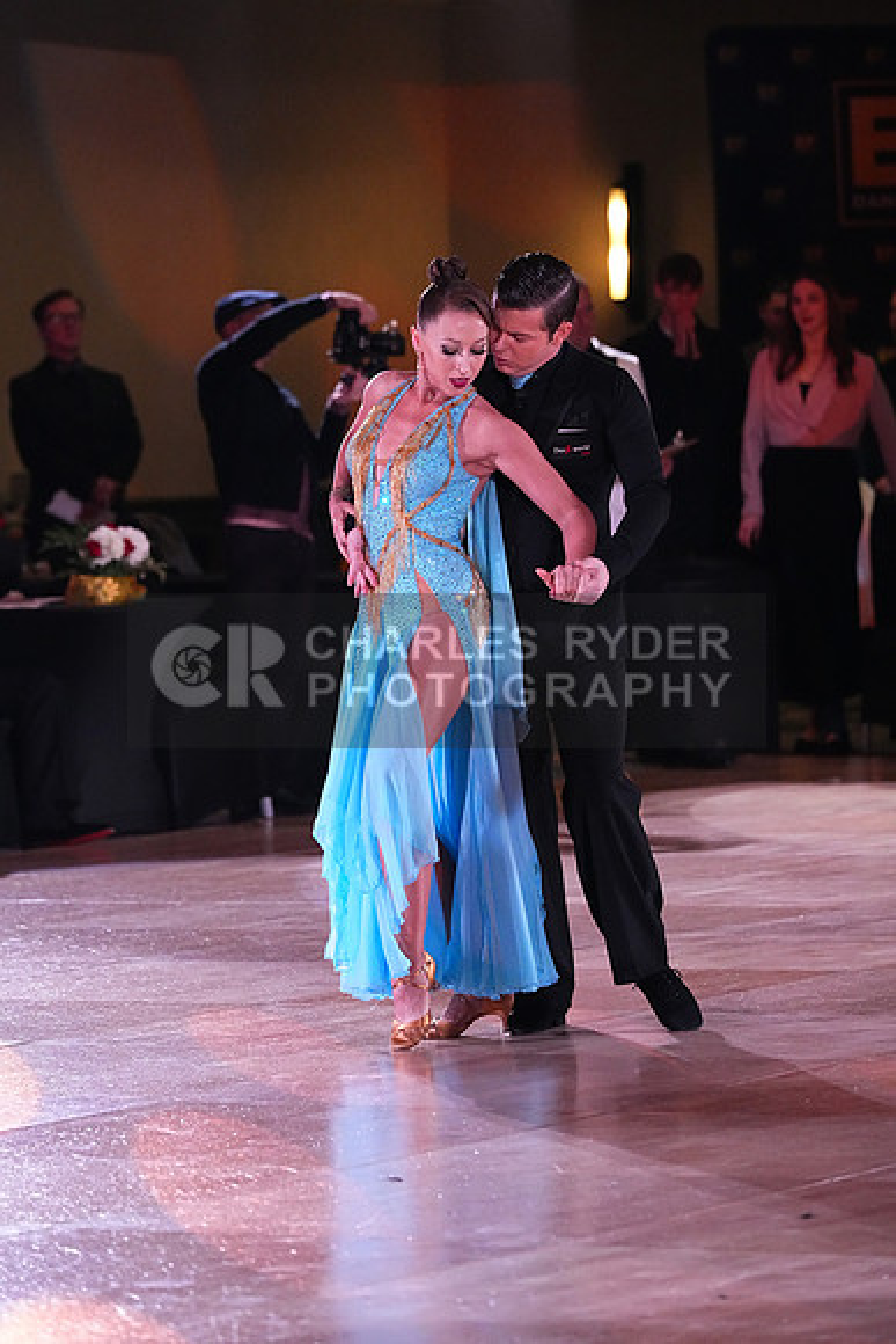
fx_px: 7462
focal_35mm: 200
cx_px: 448
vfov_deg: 10.3
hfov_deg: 6.9
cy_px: 672
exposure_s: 1/400
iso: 8000
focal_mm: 200
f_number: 5
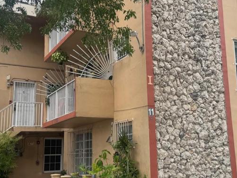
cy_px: 91
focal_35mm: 46
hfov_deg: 41.2
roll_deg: +0.9
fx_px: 315
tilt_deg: +11.2
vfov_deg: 31.5
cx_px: 125
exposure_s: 1/399
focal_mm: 6.76
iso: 80
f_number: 1.78
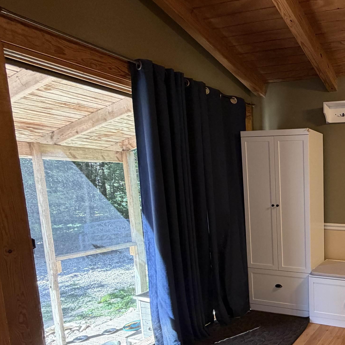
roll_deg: -0.4
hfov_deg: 48.3
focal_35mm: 26
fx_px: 293
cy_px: 222
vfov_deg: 59.9
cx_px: 356
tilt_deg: -8.7
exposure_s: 1/60
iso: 250
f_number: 2.2
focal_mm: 2.22
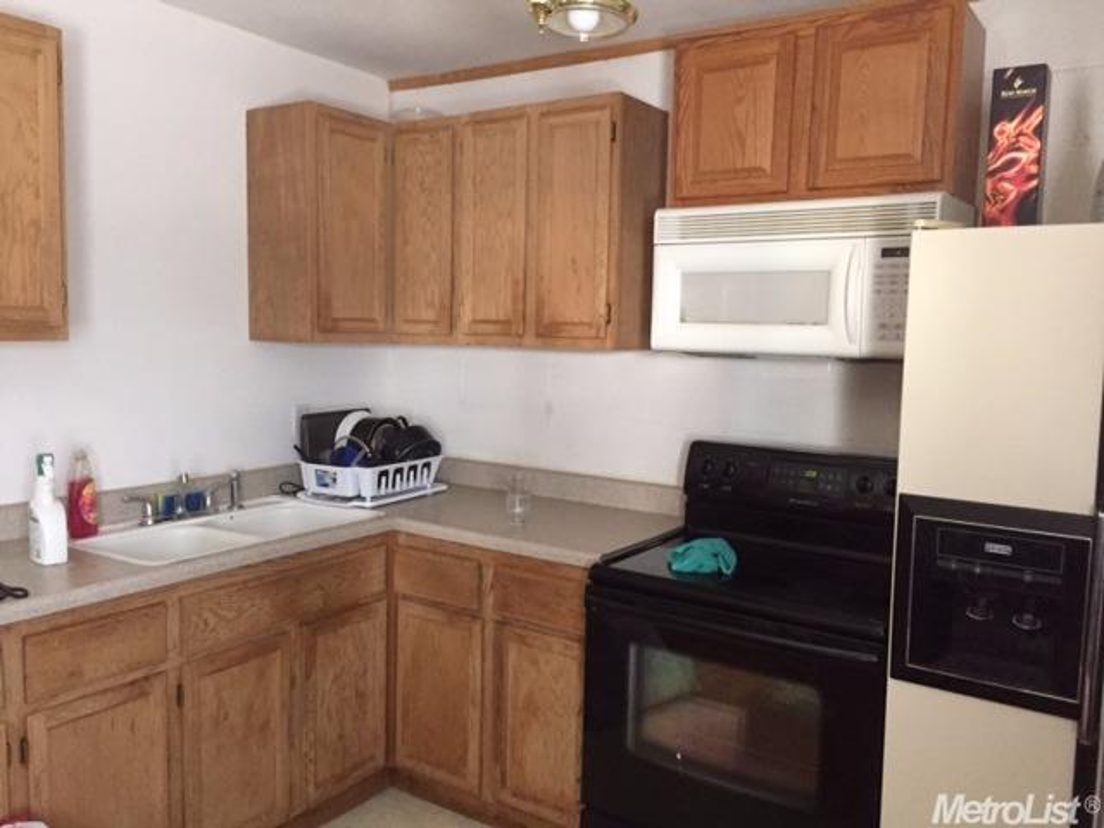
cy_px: 414
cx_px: 552
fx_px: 925
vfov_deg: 48.2
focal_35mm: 29
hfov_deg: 61.7
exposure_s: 1/20
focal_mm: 4.15
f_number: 2.2
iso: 250
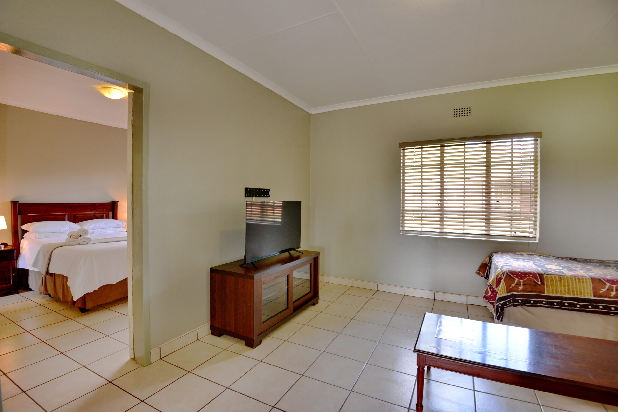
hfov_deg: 96.7
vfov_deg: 73.8
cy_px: 206
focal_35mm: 16
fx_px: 275
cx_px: 309
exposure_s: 1/13
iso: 400
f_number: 7.1
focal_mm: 16
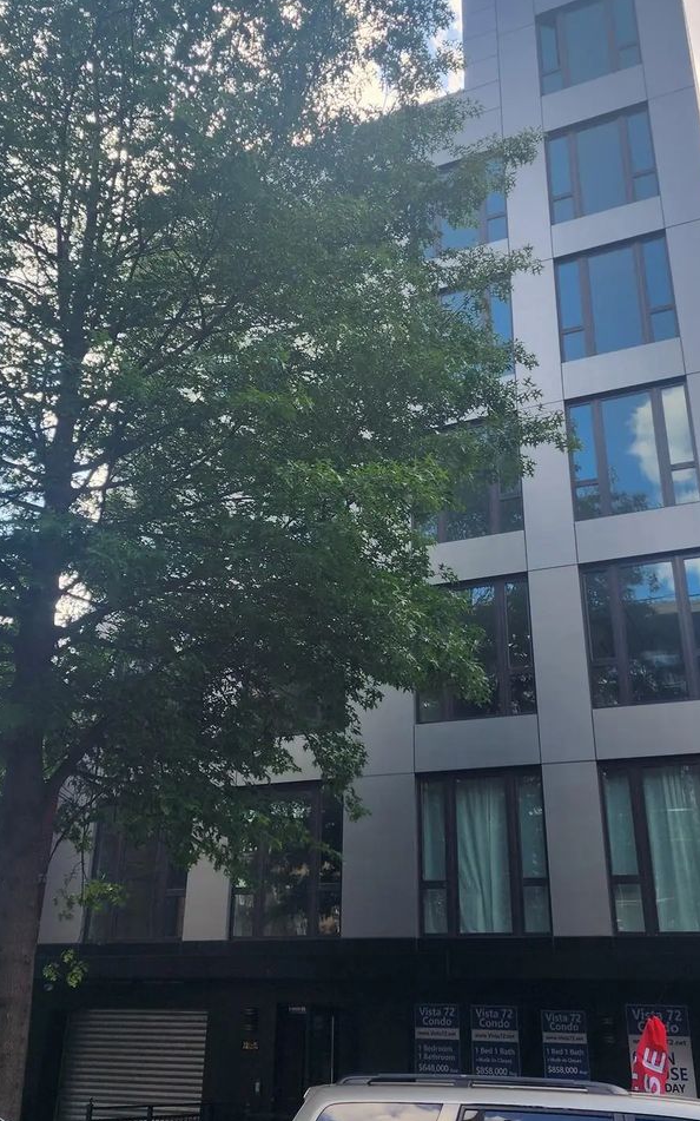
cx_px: 316
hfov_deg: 36.2
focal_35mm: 35
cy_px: 496
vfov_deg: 55.2
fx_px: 1069
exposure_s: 1/323
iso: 12
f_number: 1.8
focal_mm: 6.4
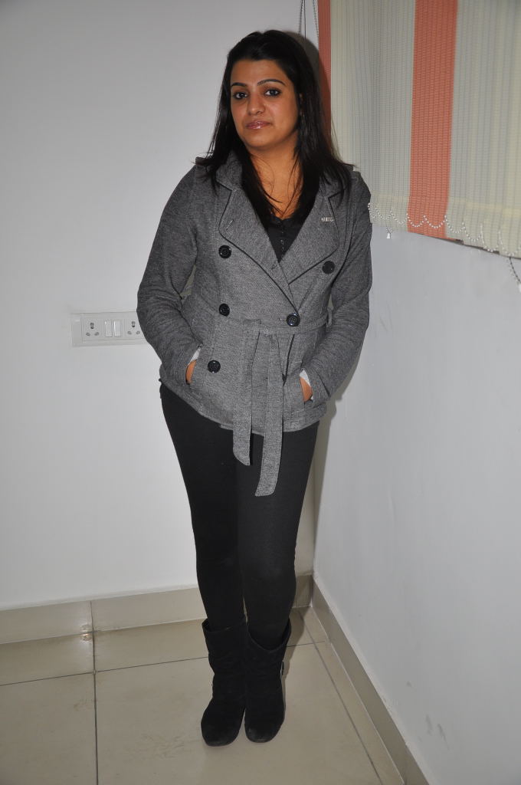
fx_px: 914
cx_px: 260
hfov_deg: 31.8
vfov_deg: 46.5
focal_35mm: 42
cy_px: 392
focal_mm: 28
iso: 400
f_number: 5
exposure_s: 1/125
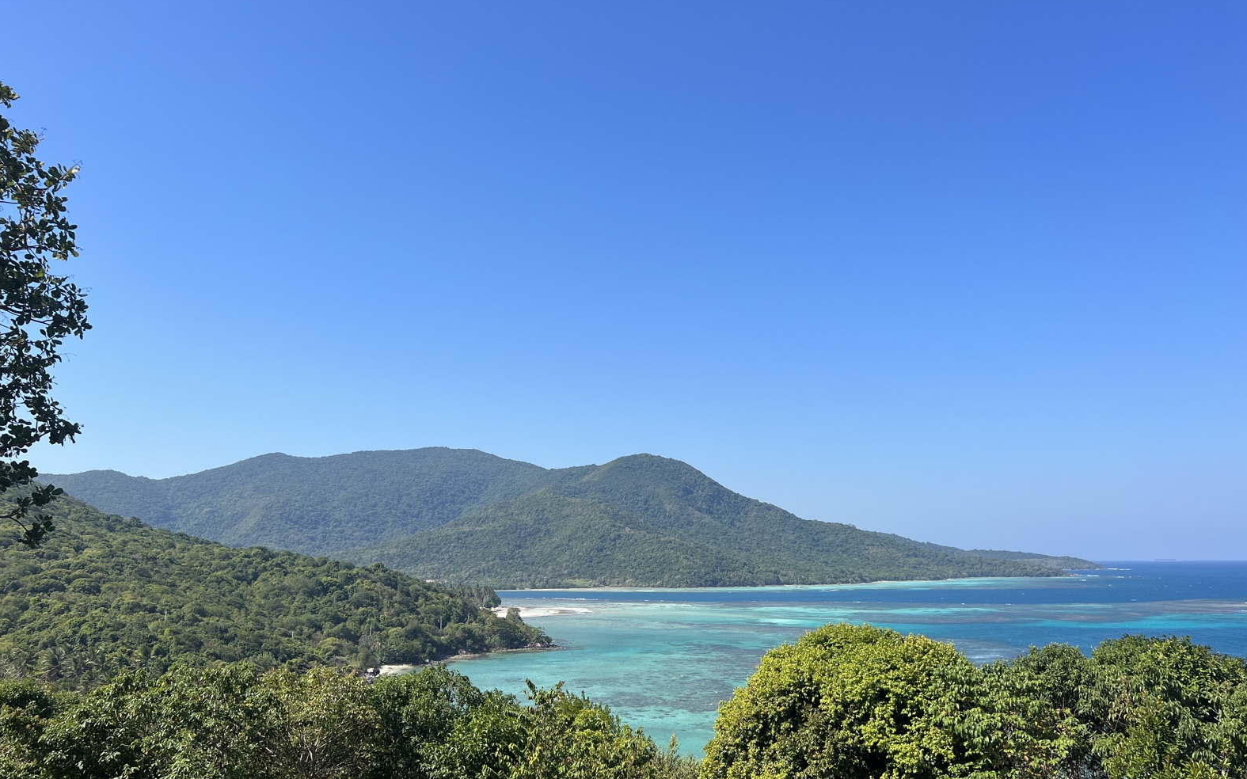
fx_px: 951
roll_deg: +0.5
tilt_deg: +8.3
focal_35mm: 28
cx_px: 618
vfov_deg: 44.5
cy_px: 407
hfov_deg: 66.5
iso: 50
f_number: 1.5
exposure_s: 1/4444
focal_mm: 5.7
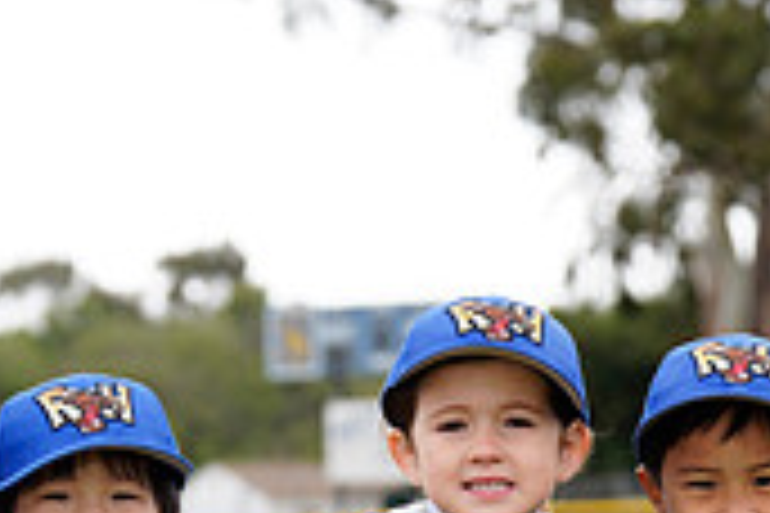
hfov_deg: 6.9
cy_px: 830
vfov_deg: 4.6
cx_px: 207
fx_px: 6395
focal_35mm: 299
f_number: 4.5
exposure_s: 1/250
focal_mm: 88
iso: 100
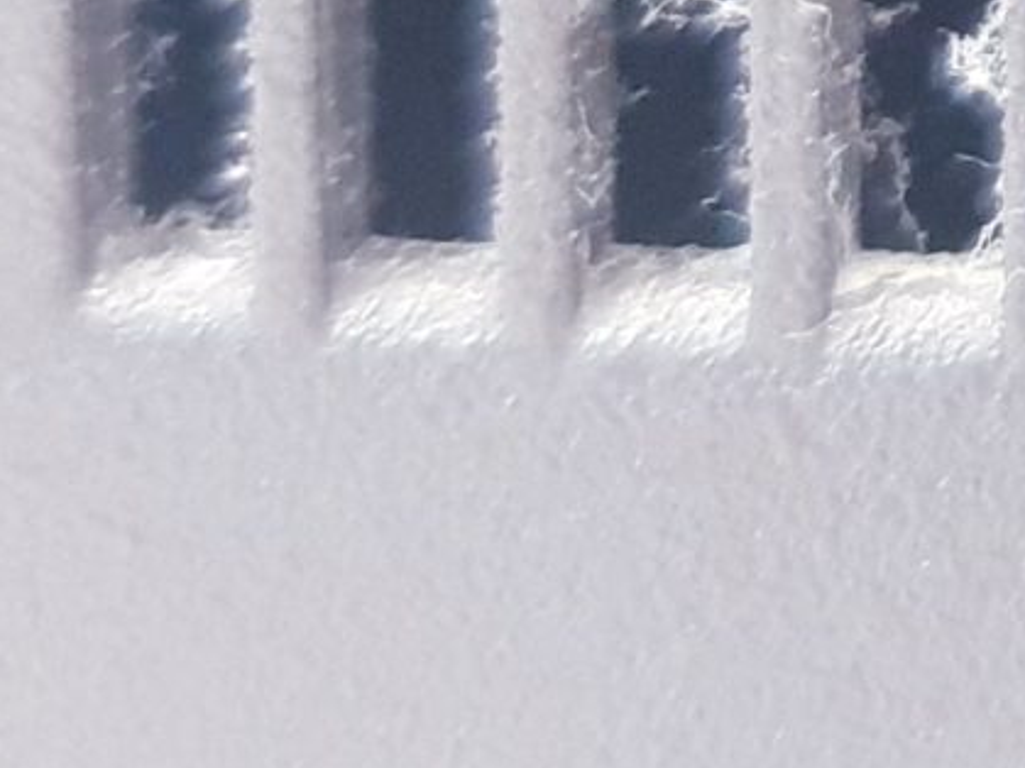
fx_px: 4707
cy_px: -807
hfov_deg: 11.2
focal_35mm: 159
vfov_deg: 8.8
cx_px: 2084
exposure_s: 1/25
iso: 250
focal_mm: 4.3
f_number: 1.5
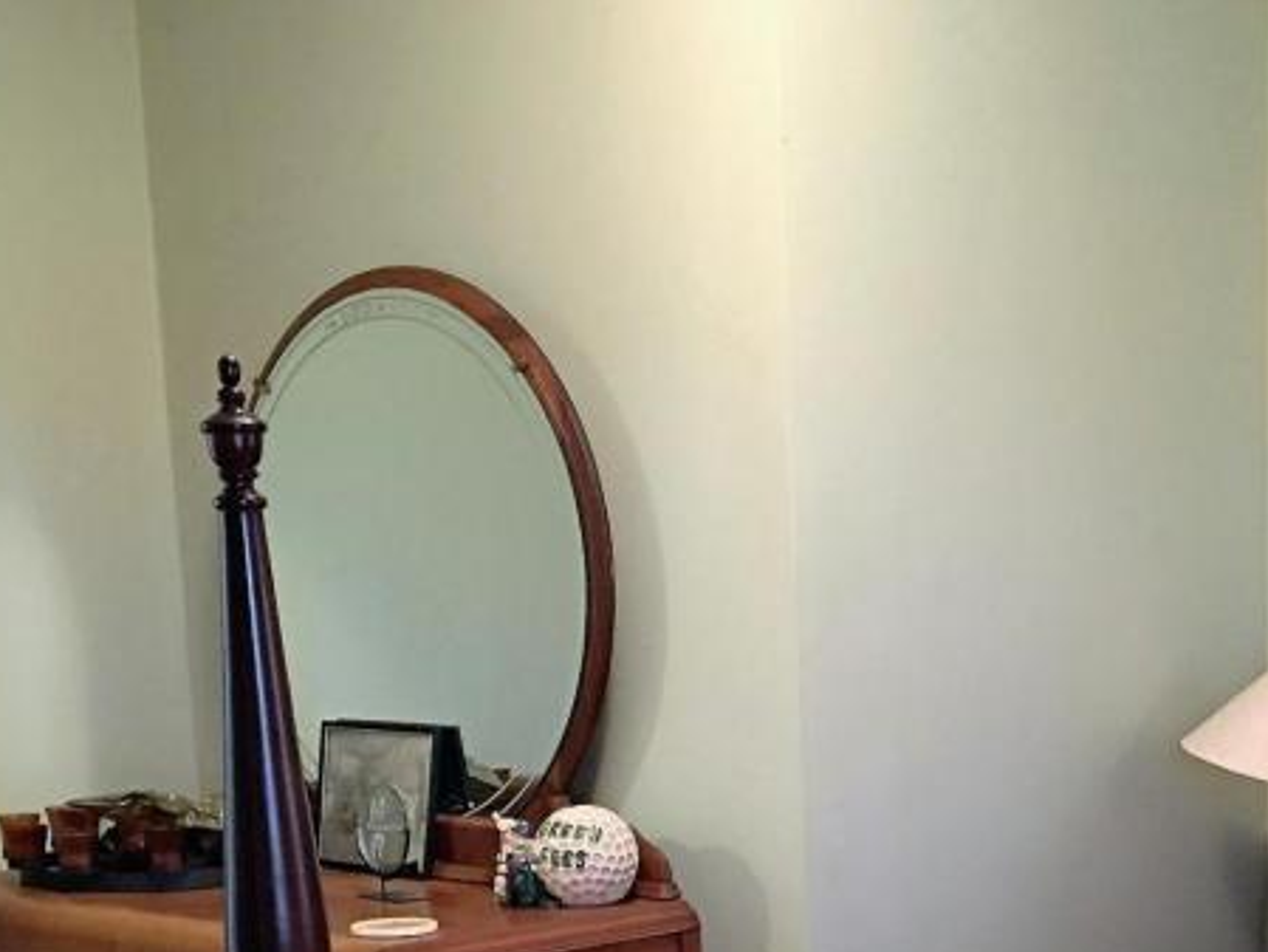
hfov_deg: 28.9
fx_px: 2418
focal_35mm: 66
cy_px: 1033
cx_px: 956
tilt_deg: -10.9
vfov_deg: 21.2
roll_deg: +0.3
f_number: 2.2
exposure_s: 1/4
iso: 125
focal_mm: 4.15
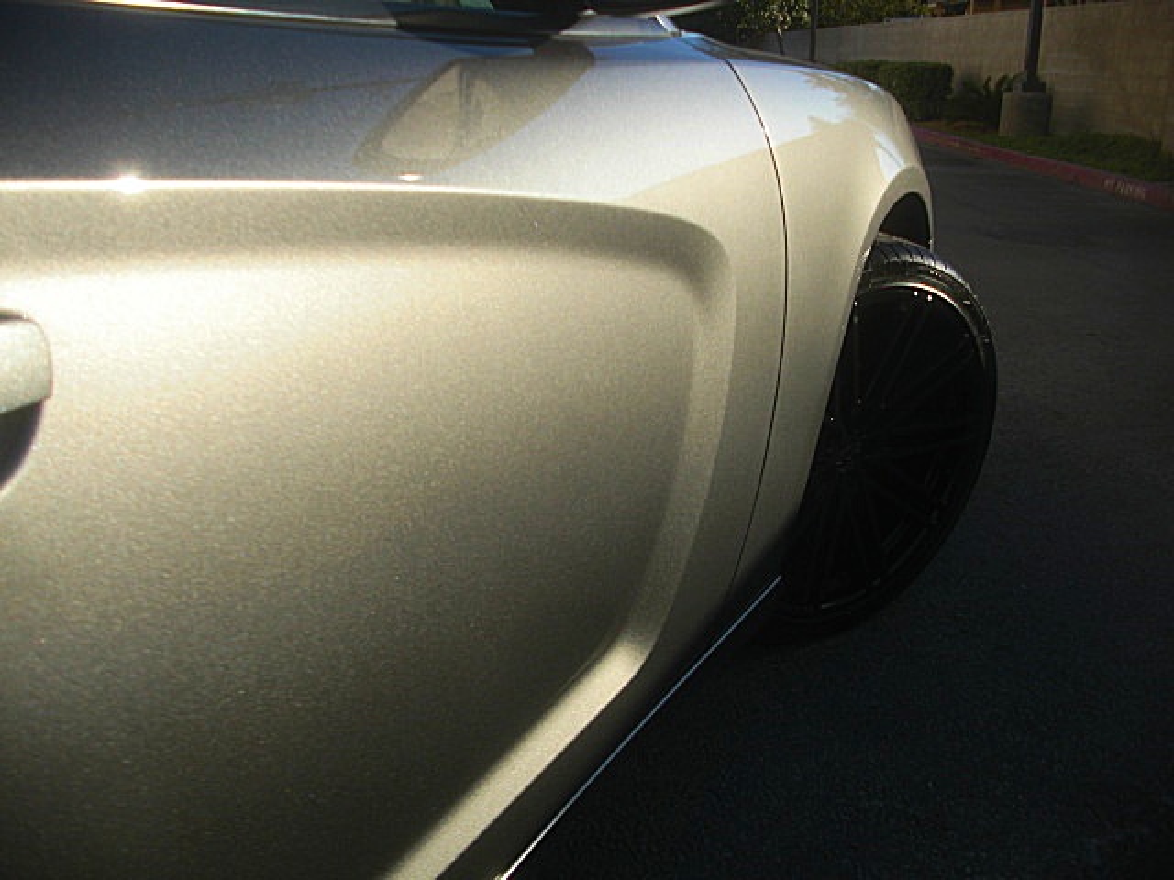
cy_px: 440
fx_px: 1221
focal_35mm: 36
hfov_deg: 51.4
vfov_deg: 39.7
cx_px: 587
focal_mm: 6.3
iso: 50
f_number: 2.8
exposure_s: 1/640
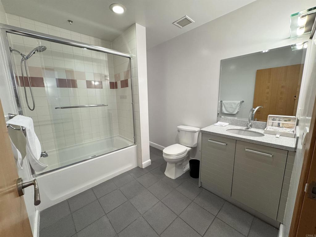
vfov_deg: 85.7
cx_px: 158
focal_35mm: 14
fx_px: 128
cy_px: 118
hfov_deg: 102.1
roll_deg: +0.2
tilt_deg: -10.1
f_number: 2.2
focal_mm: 2.22
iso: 200
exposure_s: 1/120
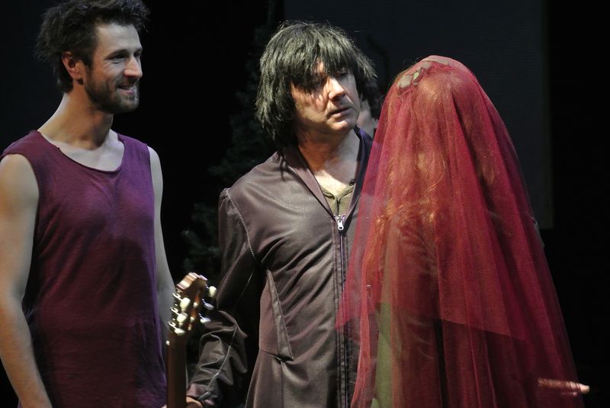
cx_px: 305
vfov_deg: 8.3
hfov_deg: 12.4
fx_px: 2815
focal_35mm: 166
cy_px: 204
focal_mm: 61.6
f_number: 4.5
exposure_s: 1/100
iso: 1600
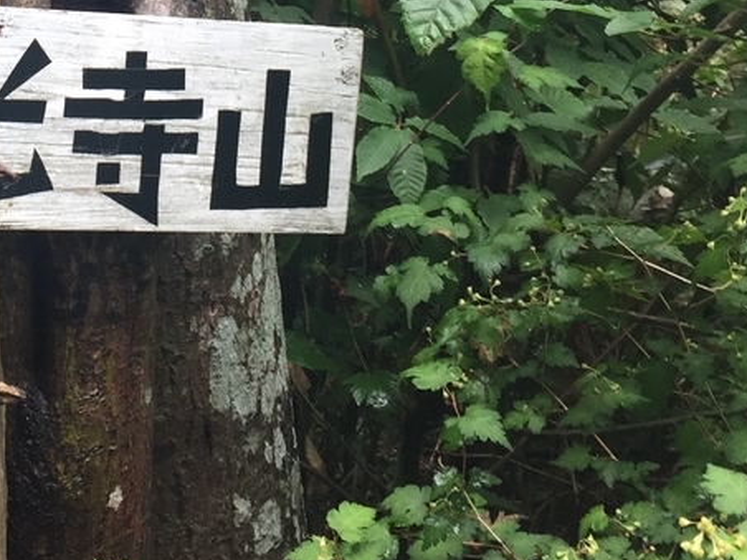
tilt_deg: -9.4
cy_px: -107
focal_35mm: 77
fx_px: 1662
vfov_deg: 18.2
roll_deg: +4.2
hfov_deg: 24.4
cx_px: 43
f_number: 2.2
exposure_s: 1/120
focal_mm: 4.15
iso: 50
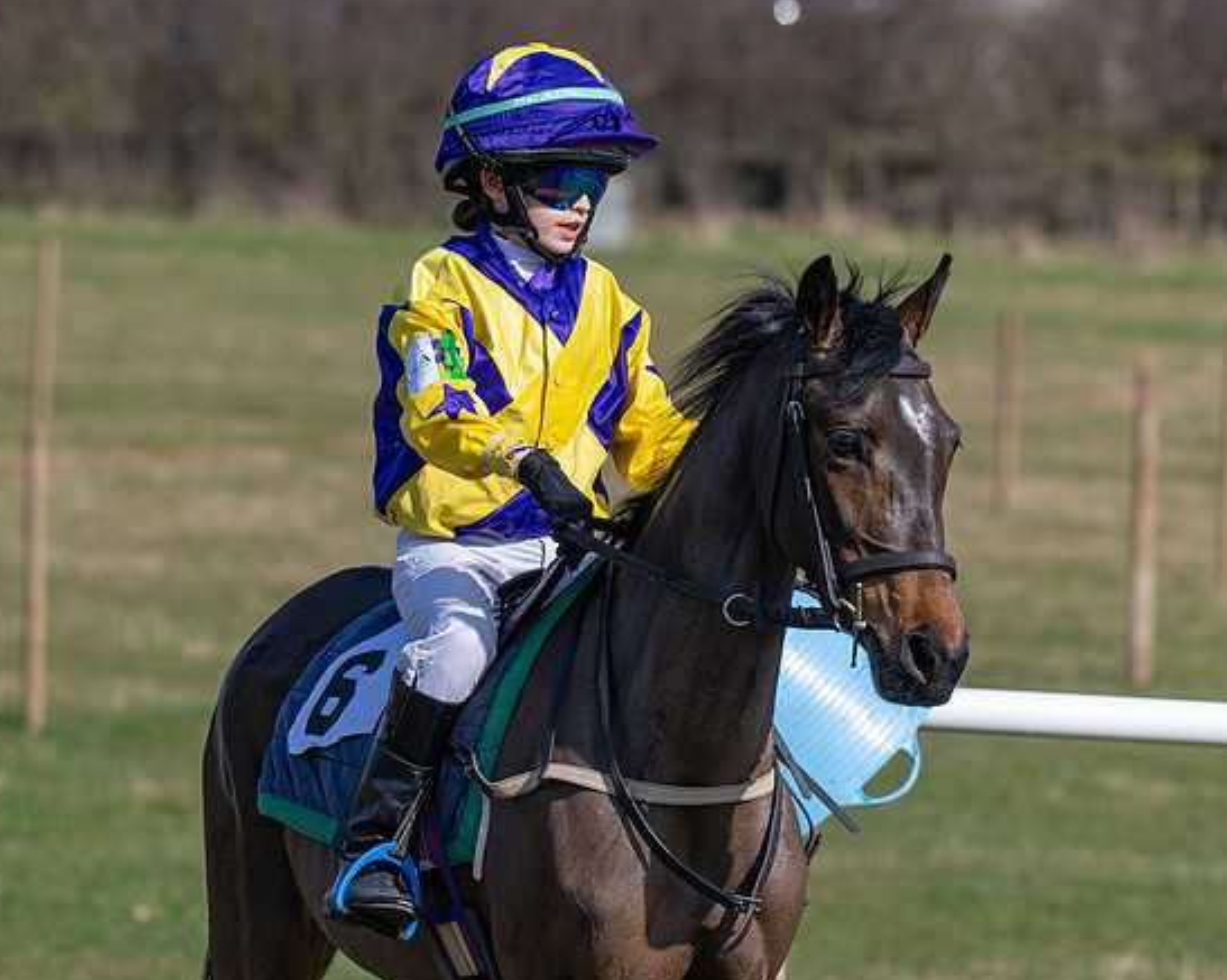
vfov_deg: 4.0
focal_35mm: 382
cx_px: 827
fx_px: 13865
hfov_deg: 5.1
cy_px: 472
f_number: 5
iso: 200
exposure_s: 1/1600
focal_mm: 185
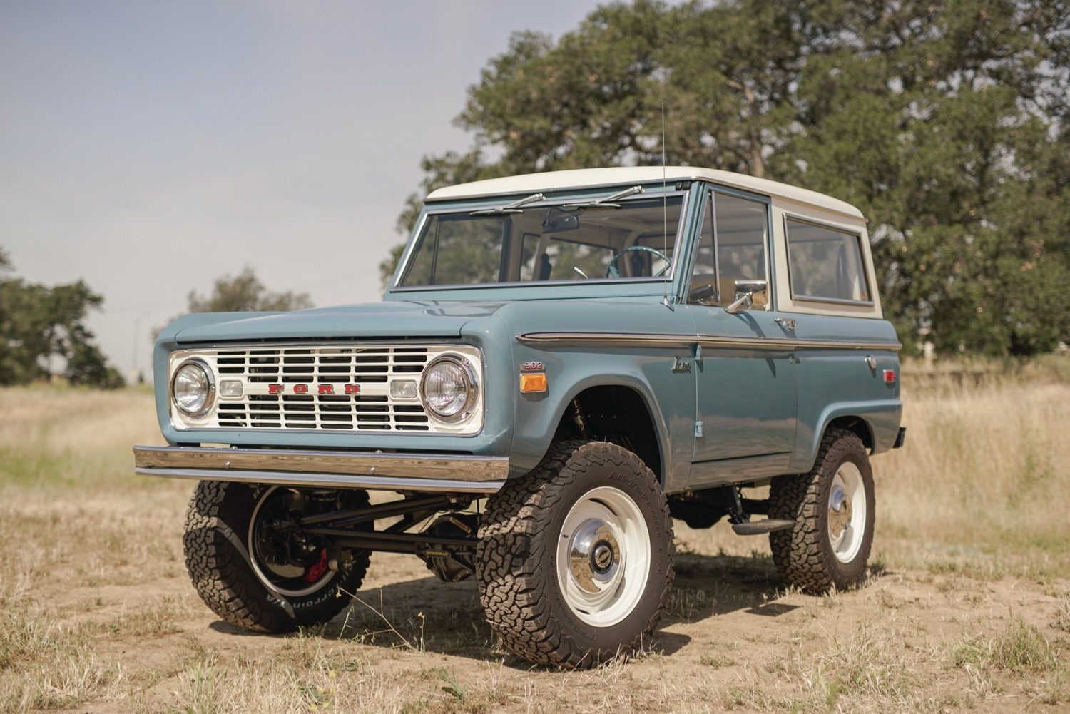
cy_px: 357
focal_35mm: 50
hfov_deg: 39.6
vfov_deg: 27.0
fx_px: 1486
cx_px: 535
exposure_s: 1/8000
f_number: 2
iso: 160
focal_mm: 50
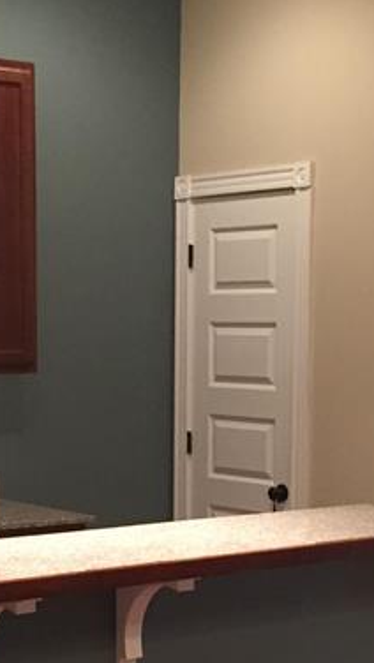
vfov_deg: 24.3
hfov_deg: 14.1
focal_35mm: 86
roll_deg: -1.5
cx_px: 175
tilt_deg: -8.4
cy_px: 527
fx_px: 1513
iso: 250
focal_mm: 4.15
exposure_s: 1/30
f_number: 2.2
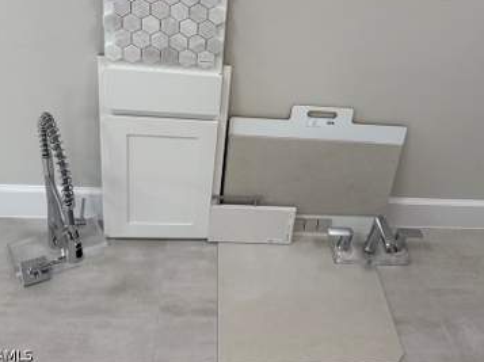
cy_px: 122
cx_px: 278
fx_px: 489
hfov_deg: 52.5
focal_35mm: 35
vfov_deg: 40.2
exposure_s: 1/120
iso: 80
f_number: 1.6
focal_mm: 5.96
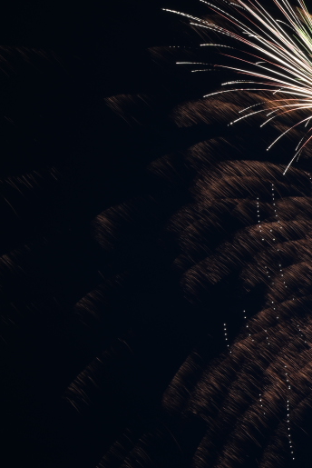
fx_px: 571
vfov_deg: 43.5
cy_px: 333
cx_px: 557
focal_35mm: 44
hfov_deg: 21.1
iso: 32
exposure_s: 1.6
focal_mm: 14
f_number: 9
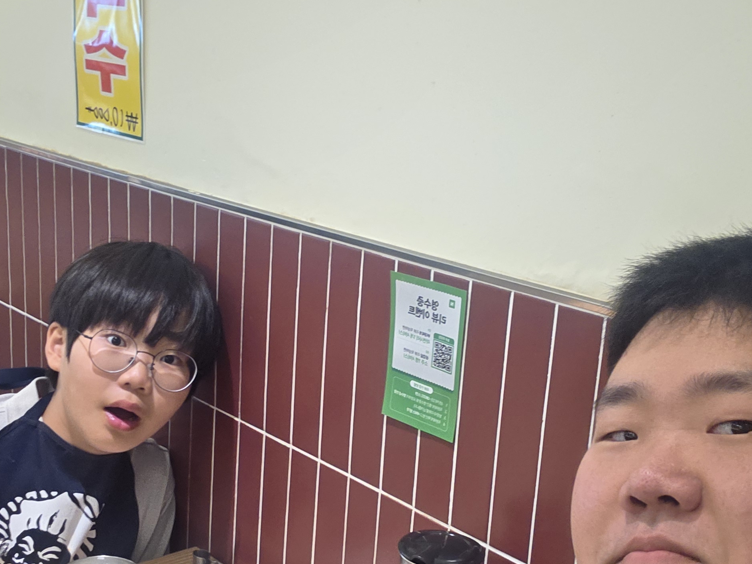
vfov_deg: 27.3
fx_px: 1151
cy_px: 401
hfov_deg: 36.1
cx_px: 339
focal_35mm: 53
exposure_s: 1/60.2
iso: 250
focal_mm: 3.3
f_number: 2.2
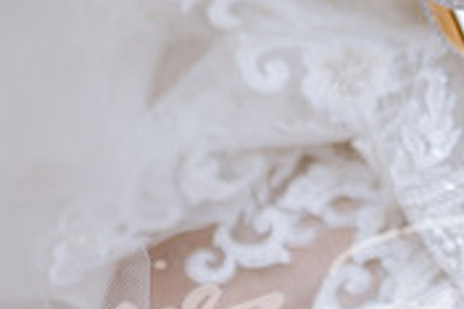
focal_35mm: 231
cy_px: 21
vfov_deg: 5.9
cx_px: 591
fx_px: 2975
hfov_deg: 8.8
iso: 125
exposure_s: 1/400
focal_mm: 70
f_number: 2.8
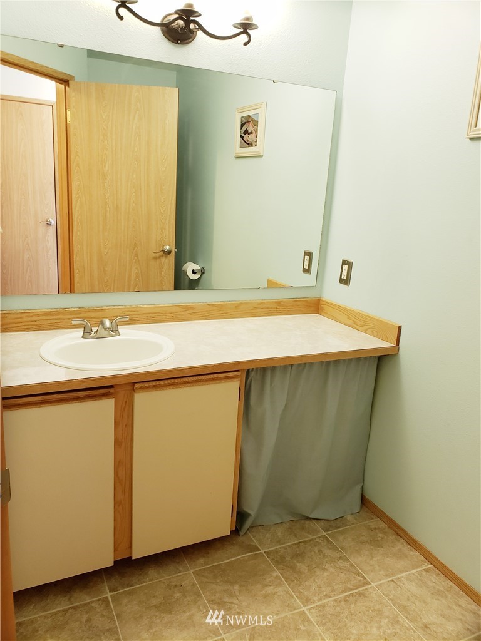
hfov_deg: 53.1
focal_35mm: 26
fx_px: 482
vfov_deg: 67.3
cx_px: 240
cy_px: 320
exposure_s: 1/24
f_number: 2.4
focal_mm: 4.3
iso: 250
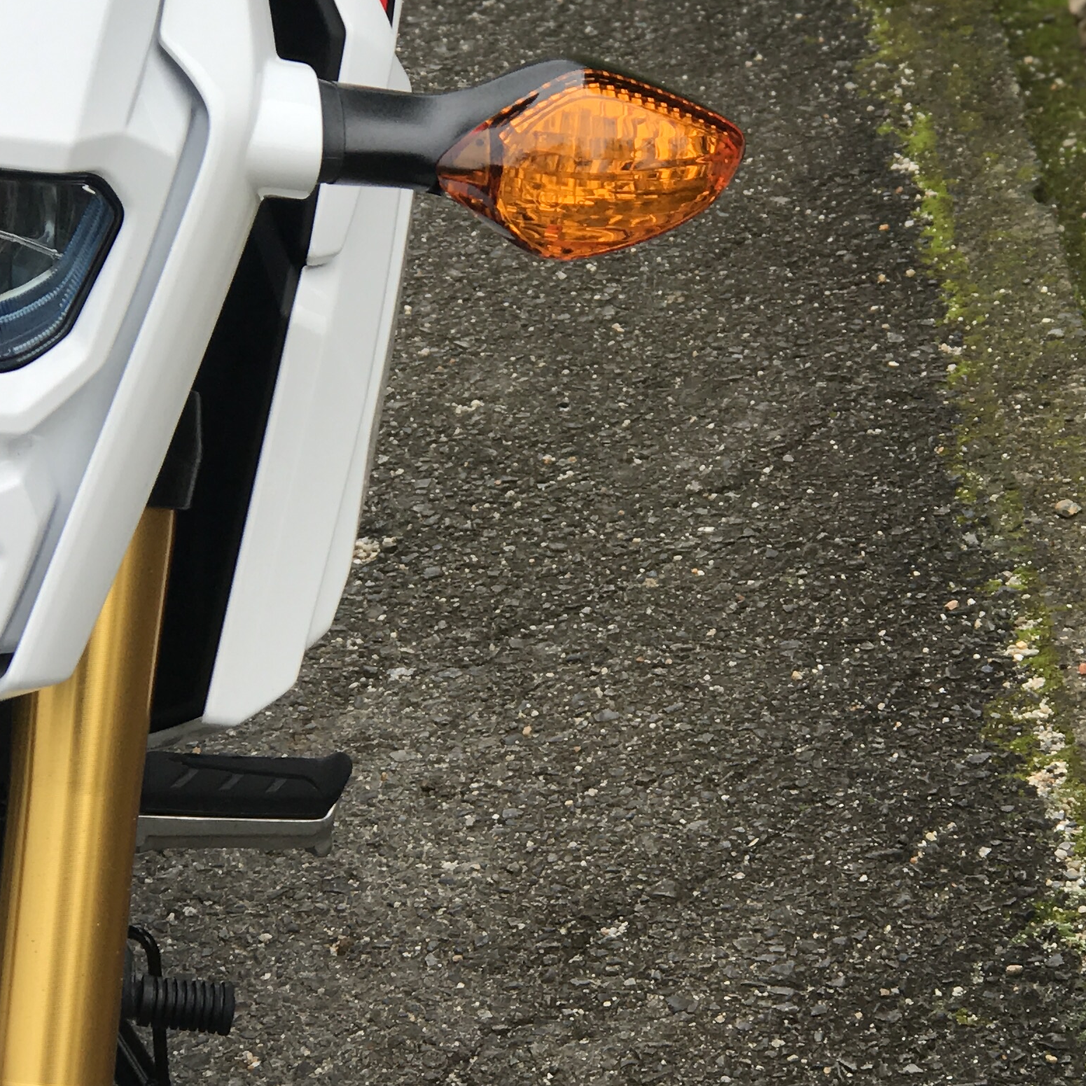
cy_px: 545
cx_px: 595
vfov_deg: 13.3
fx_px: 4650
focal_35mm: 131
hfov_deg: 13.3
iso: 20
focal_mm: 6.6
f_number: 2.8
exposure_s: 1/131
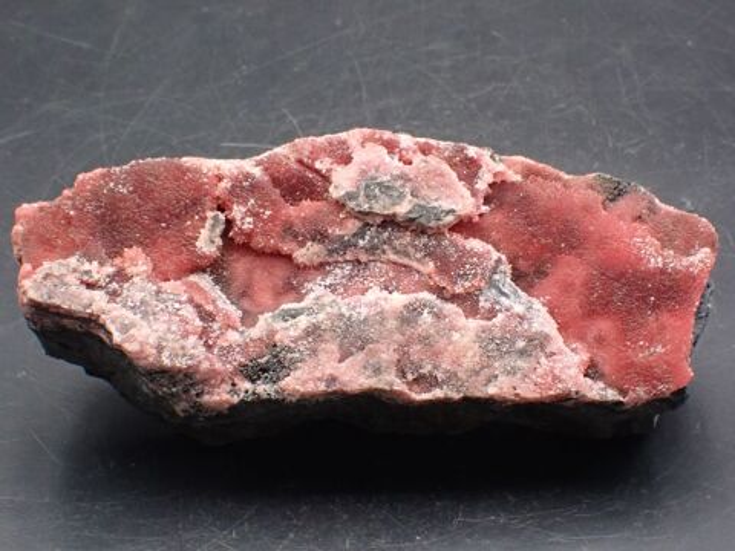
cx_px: 368
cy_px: 276
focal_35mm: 100
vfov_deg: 14.8
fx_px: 2123
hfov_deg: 19.6
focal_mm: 18
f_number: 6.3
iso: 800
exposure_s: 1/320
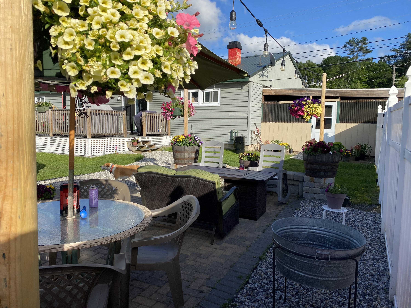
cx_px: 206
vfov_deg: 53.1
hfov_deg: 67.3
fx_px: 309
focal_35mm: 26
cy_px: 154
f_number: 1.8
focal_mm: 4.25
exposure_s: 1/2513
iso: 32
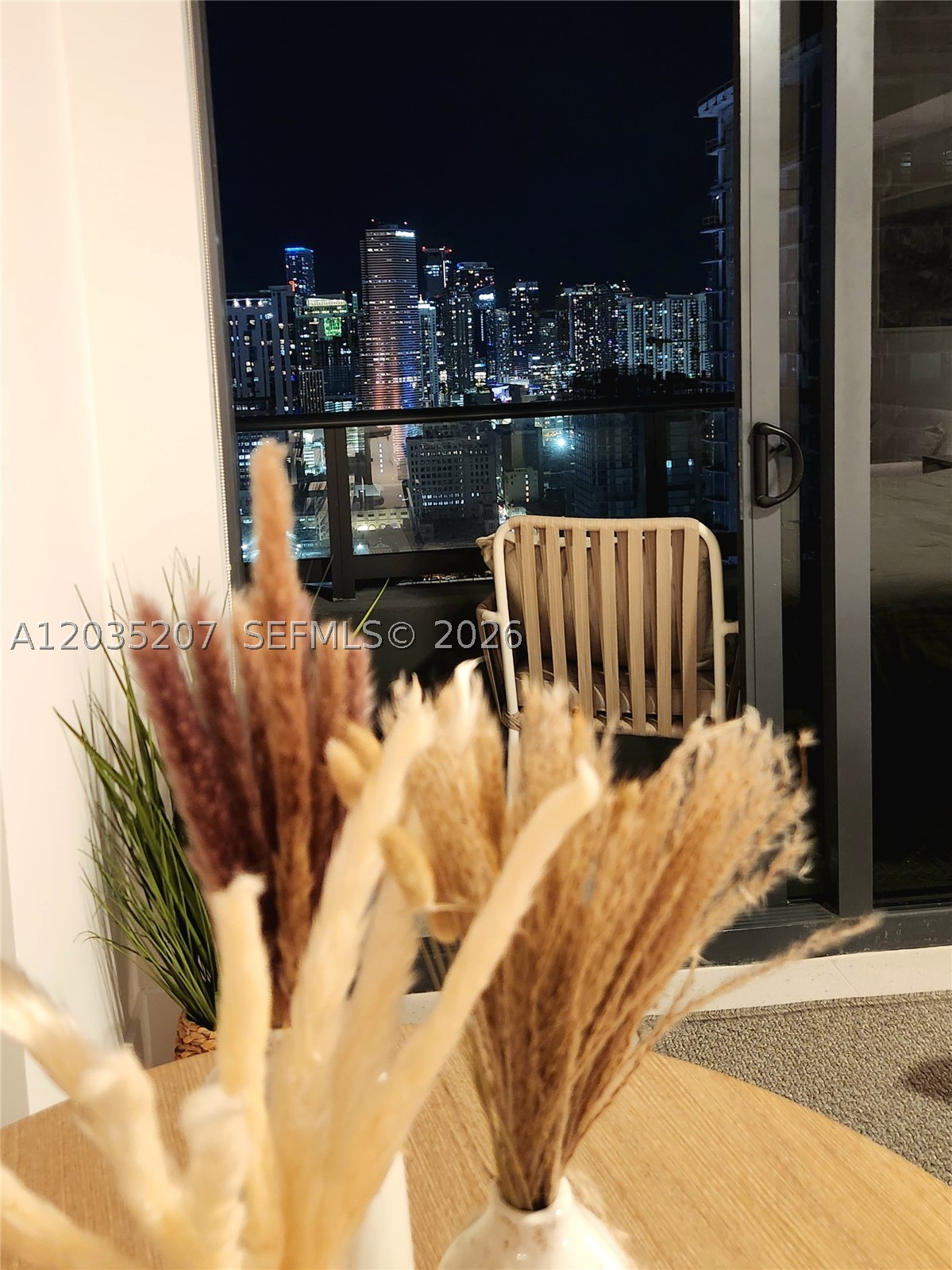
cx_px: 476
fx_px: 843
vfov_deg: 73.9
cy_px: 635
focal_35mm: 23
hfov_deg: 58.9
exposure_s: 1/30
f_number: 1.8
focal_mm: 5.4
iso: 640
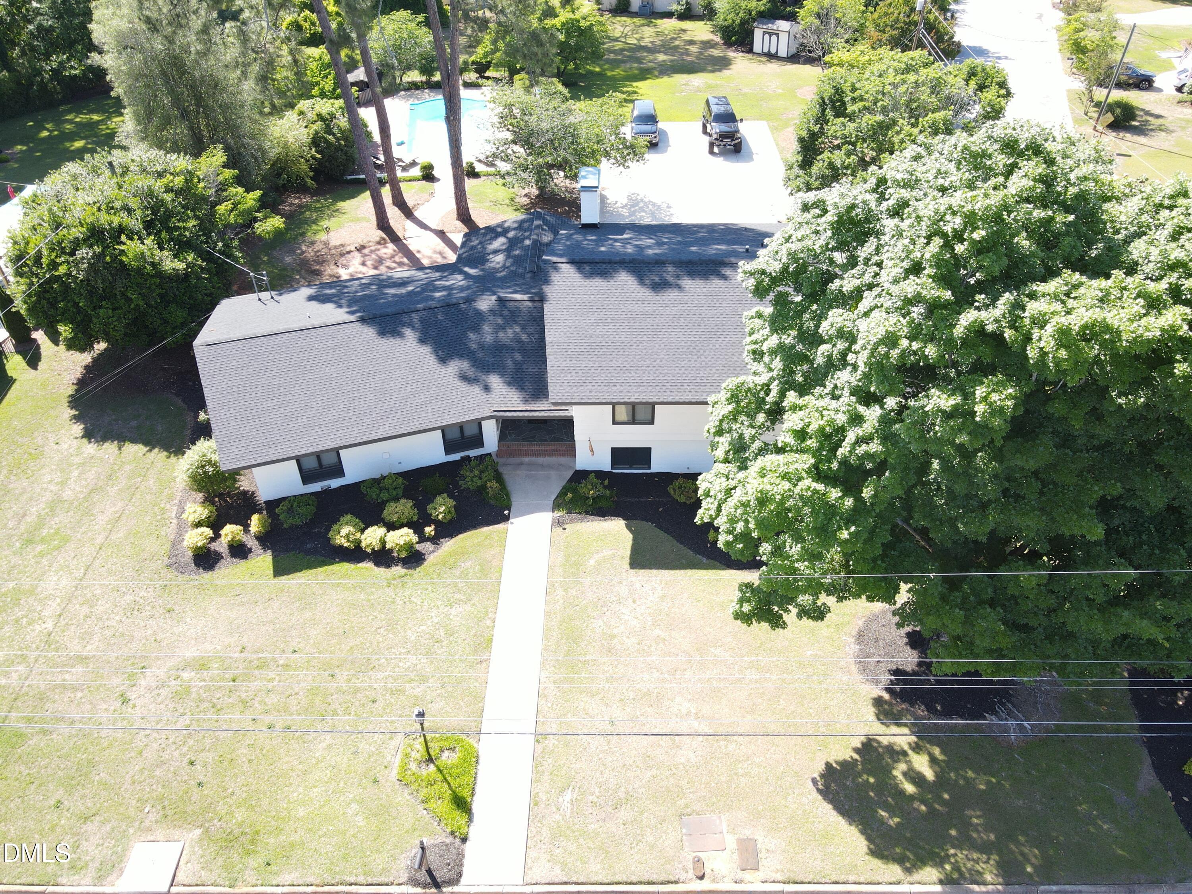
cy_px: 447
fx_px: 826
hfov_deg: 71.6
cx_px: 596
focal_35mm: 24
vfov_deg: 56.8
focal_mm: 4.5
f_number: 2.8
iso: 100
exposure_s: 1/100
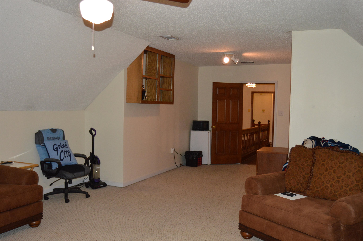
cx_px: 182
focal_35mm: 34
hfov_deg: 55.2
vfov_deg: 38.3
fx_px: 348
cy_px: 120
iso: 800
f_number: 3.8
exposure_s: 1/60
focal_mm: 23
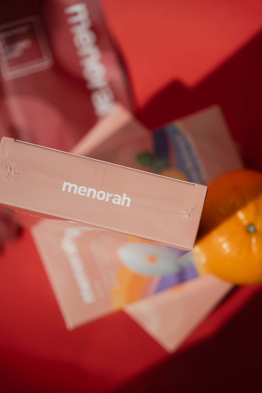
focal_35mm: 68
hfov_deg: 20.0
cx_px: 132
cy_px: 199
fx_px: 742
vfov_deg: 29.7
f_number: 2.8
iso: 100
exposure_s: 1/4000
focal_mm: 44.6
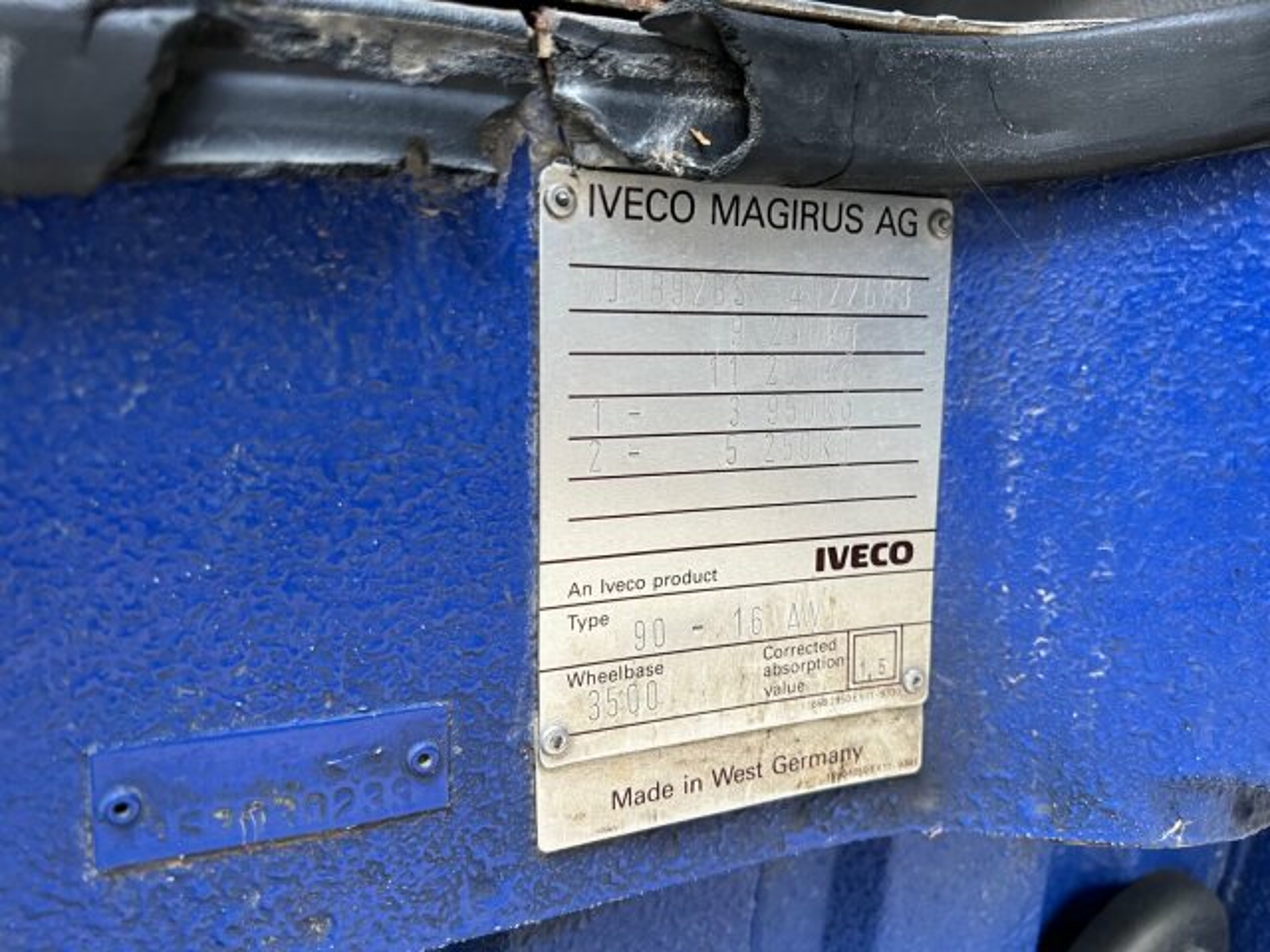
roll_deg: +0.7
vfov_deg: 53.1
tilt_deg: -11.0
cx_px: 635
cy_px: 476
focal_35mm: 26
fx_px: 954
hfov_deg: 67.3
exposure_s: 1/98
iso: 125
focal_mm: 5.7
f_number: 1.5
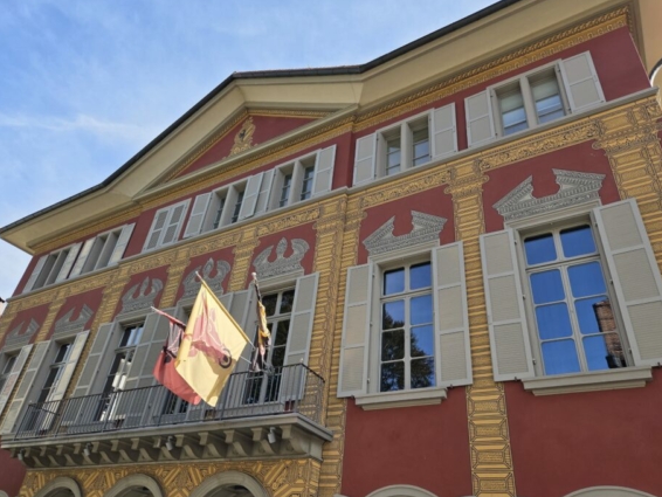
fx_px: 497
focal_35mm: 26
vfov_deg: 53.1
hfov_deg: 67.3
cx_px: 325
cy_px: 250
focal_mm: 5.4
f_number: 1.8
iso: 80
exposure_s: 1/2111
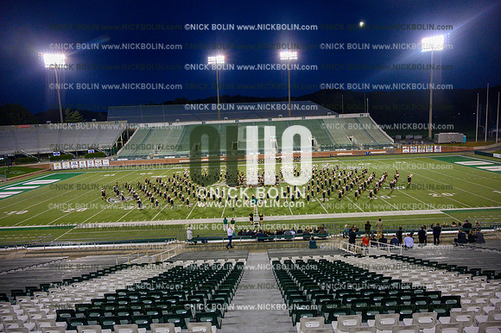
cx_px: 250
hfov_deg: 73.8
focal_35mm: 24
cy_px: 166
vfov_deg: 53.1
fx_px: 334
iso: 4000
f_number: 4
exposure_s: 1/1000
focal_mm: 24
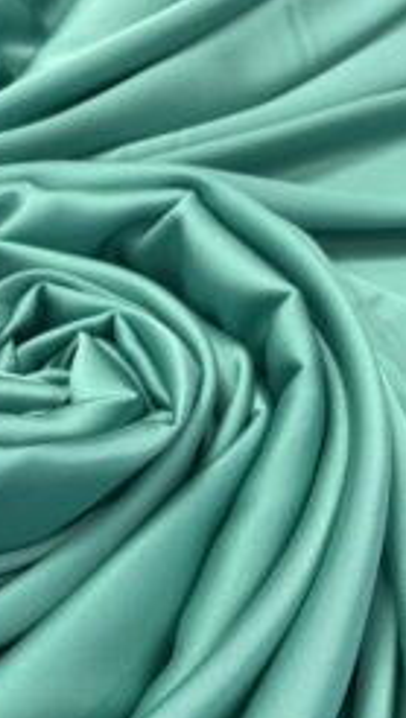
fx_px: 877
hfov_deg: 24.5
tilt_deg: -56.1
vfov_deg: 44.3
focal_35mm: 46
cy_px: 432
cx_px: -26
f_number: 1.6
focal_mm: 4.2
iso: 80
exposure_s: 1/100
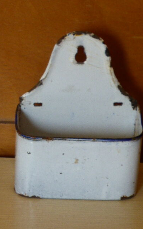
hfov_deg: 7.2
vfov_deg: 11.6
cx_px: 85
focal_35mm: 181
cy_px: 115
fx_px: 1129
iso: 400
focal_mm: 27.6
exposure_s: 1/15
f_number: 5.4
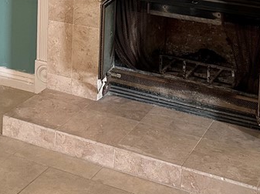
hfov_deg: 26.4
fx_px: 548
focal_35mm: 73
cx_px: 66
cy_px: -62
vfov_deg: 18.6
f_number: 1.78
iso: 320
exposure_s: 1/60
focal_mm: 6.86
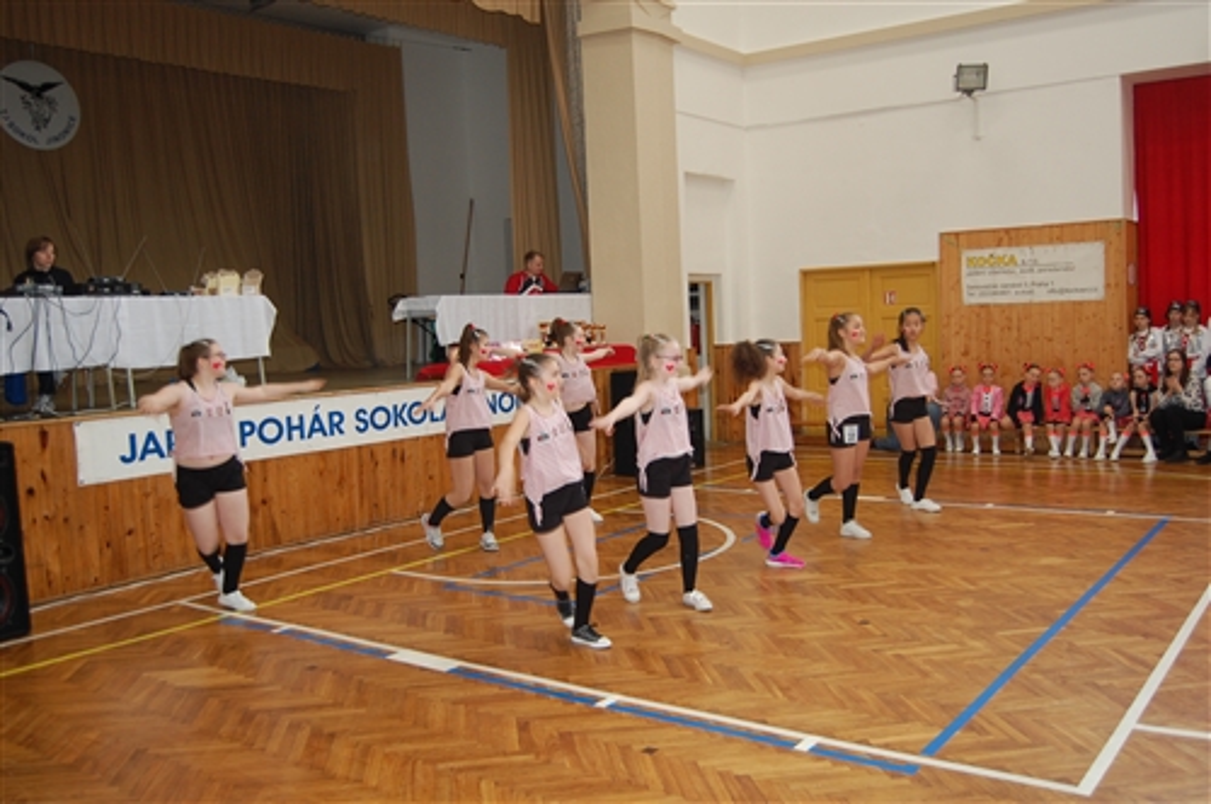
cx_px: 606
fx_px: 1109
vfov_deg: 39.9
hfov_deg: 57.3
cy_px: 402
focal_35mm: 33
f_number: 3.8
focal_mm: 22
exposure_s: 1/60
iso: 400
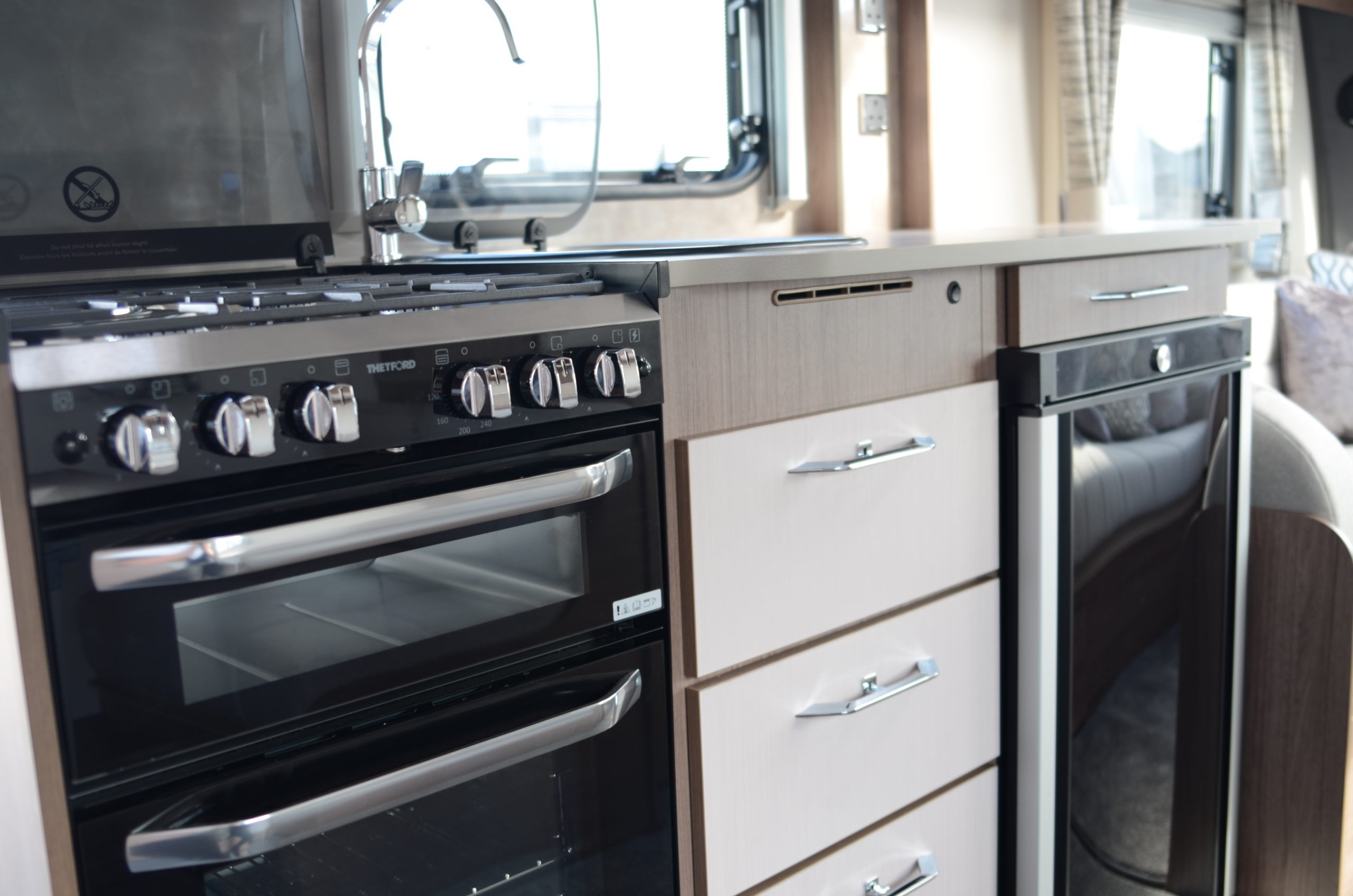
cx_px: 676
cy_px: 448
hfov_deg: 53.2
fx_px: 1350
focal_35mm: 36
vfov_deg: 36.7
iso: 100
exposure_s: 1/13
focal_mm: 24
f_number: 2.8
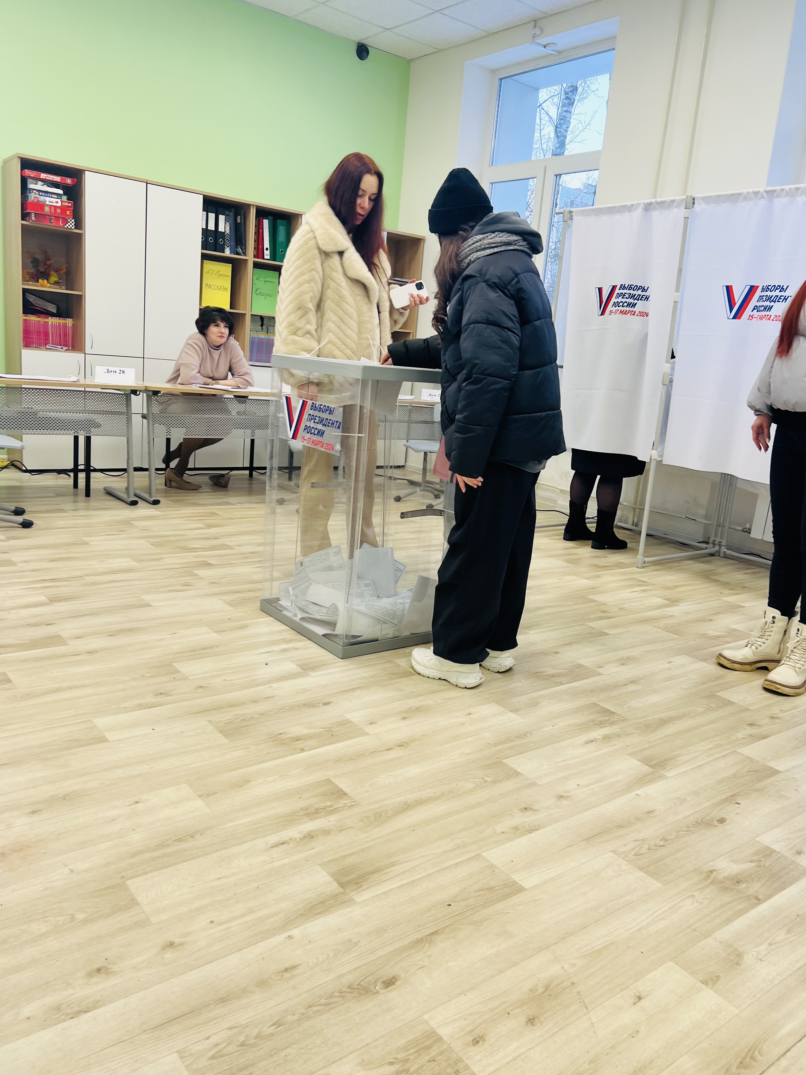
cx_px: 415
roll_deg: -5.5
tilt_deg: -11.6
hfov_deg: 51.3
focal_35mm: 27
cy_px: 534
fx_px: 838
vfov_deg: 65.3
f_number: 1.5
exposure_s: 1/100
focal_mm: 5.7
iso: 40
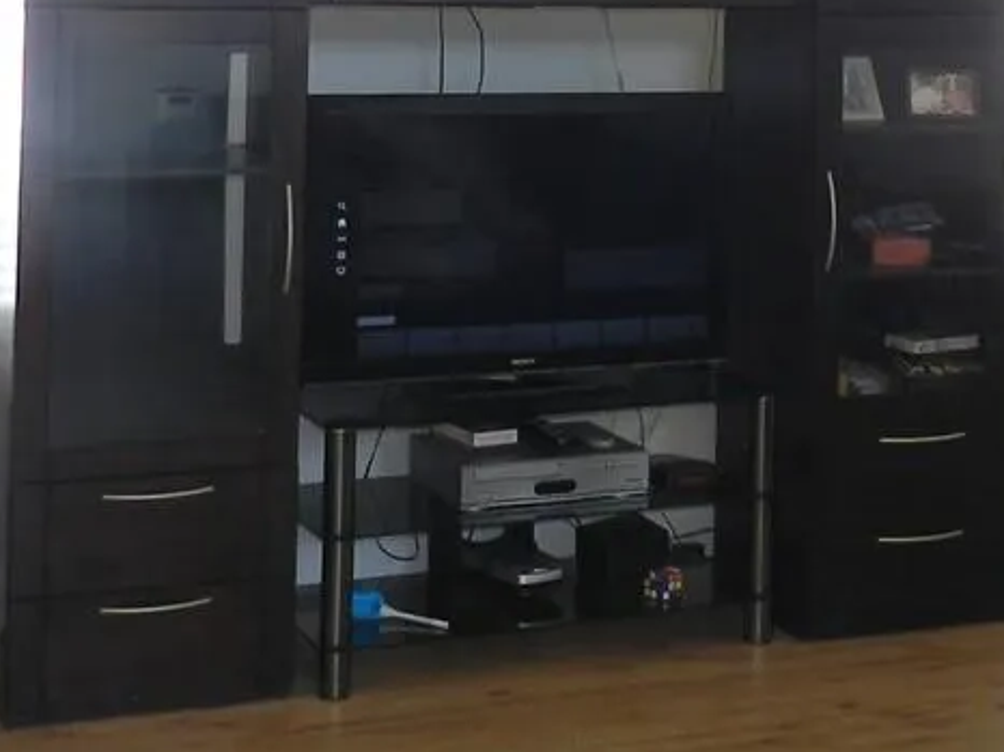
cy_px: -90
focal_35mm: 79
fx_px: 2290
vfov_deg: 17.9
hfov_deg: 24.6
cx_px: 655
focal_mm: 4
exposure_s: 1/50
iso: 160
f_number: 3.4
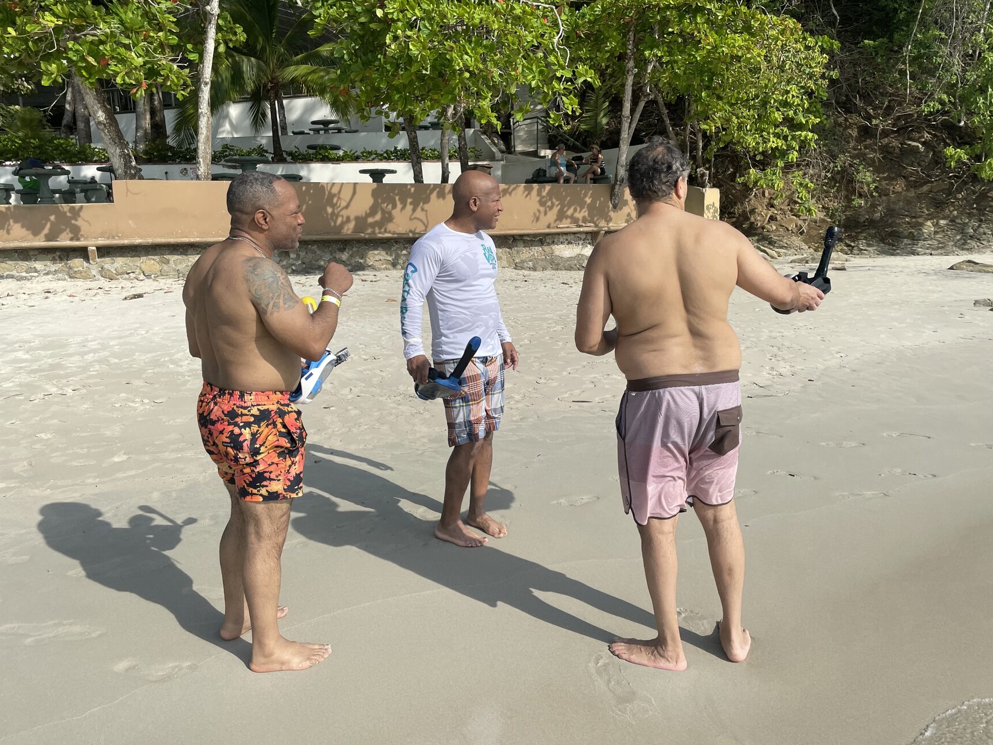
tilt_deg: -11.4
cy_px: 365
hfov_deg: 65.3
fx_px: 775
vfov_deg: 51.4
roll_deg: -1.9
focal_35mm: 27
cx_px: 490
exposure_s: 1/4292
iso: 32
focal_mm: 4.2
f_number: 1.6
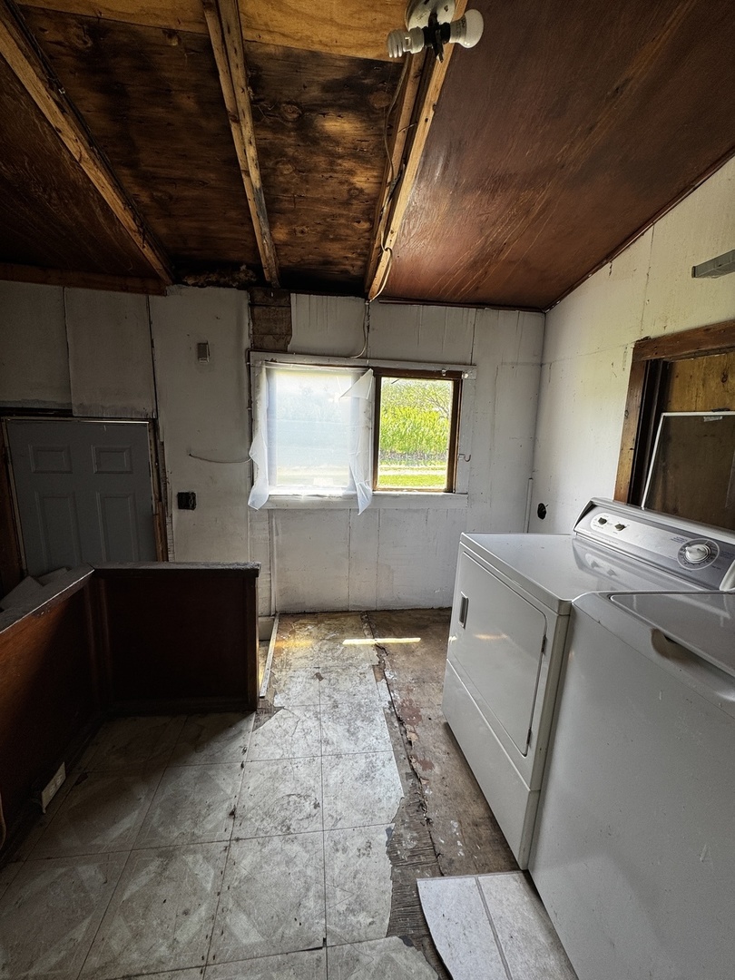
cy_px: 490
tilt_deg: -10.9
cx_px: 368
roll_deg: -0.6
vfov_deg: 102.1
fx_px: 396
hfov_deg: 85.7
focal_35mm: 14
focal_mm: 2.22
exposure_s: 1/109
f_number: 2.2
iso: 40
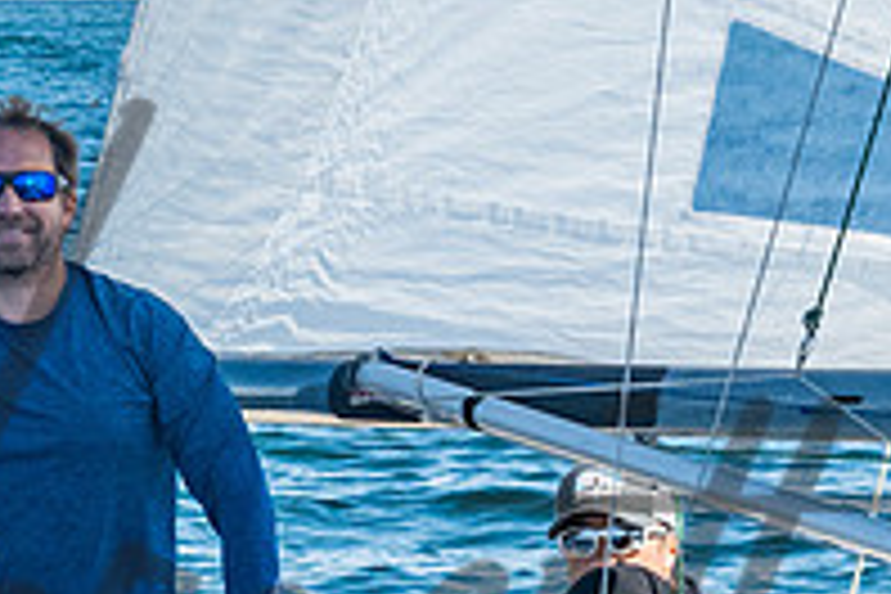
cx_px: 749
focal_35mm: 397
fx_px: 9825
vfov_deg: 3.5
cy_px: 168
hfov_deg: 5.2
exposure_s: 1/200
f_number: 10
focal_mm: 58
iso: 400
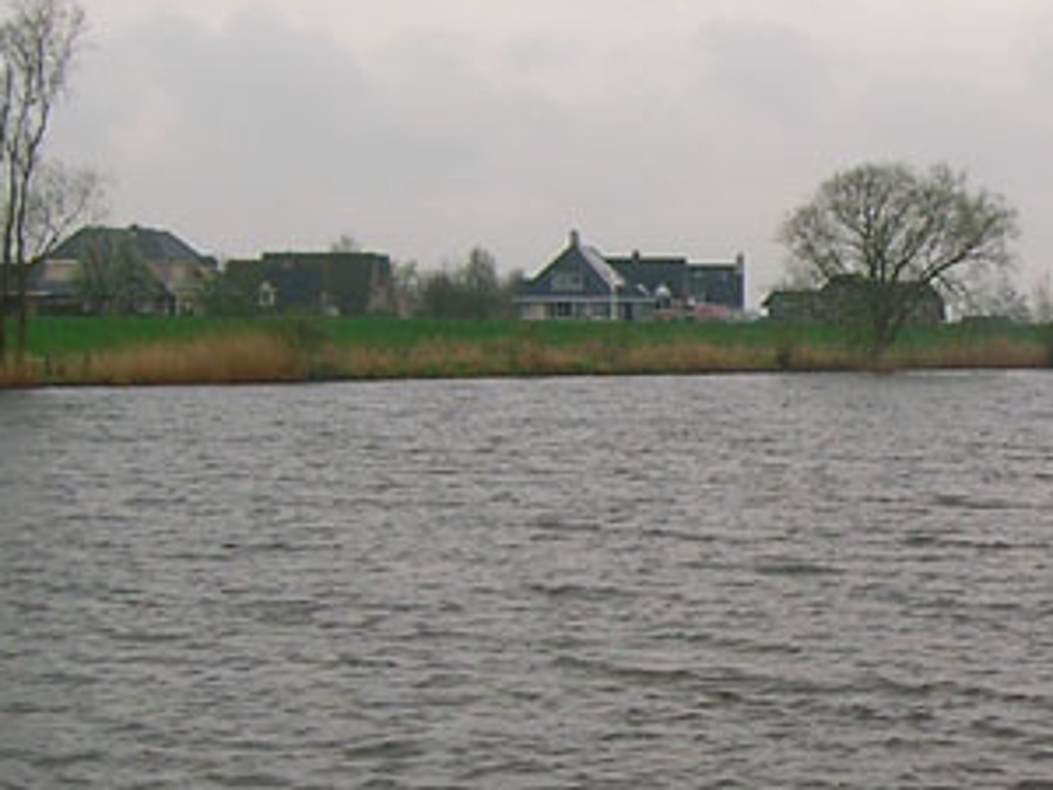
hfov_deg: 37.3
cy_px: 267
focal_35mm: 51
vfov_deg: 28.4
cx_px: 393
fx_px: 1551
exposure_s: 1/125
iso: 50
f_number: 4.9
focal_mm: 5.7
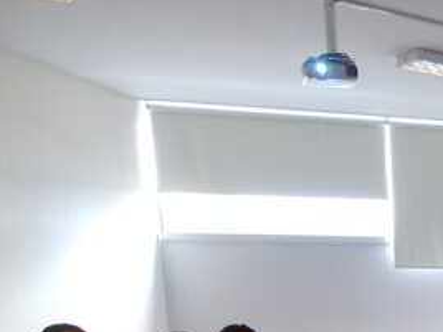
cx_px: 607
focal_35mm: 66
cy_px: 446
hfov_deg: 24.7
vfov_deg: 20.2
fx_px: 845
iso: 250
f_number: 3.1
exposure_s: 1/30
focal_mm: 4
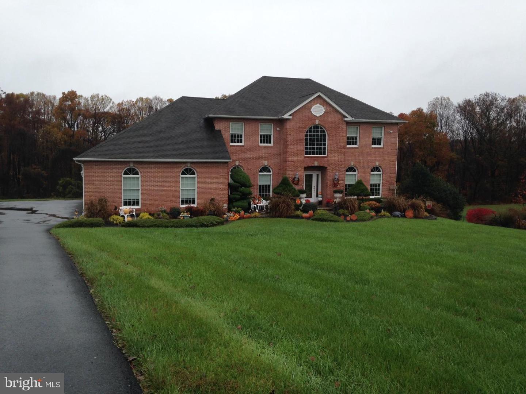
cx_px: 263
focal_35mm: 33
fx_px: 501
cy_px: 197
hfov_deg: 55.4
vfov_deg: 42.9
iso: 50
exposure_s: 1/536
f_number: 2.4
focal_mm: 4.12
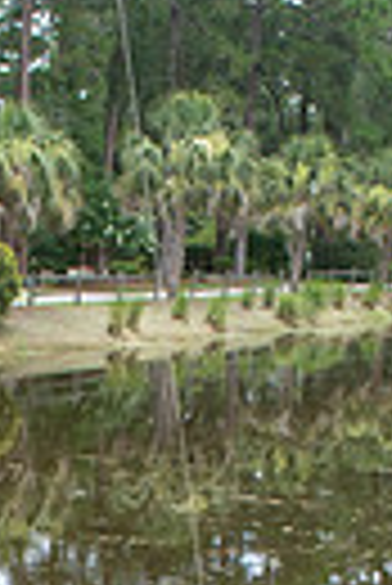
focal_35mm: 83
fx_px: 1352
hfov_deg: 15.8
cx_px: -90
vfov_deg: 21.0
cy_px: 860
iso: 1250
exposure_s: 1/500
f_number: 11
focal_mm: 24
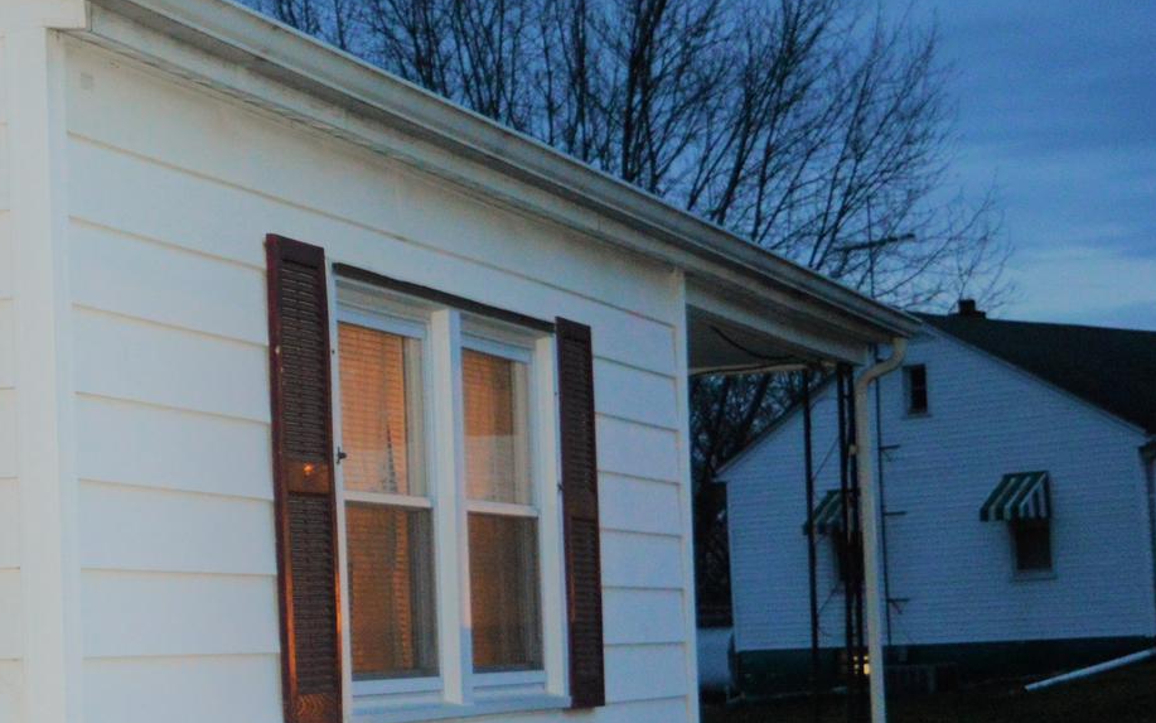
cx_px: -121
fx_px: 2903
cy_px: 462
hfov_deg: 21.4
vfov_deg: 14.2
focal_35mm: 92
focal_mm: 27
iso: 2200
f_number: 4
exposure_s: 1/30
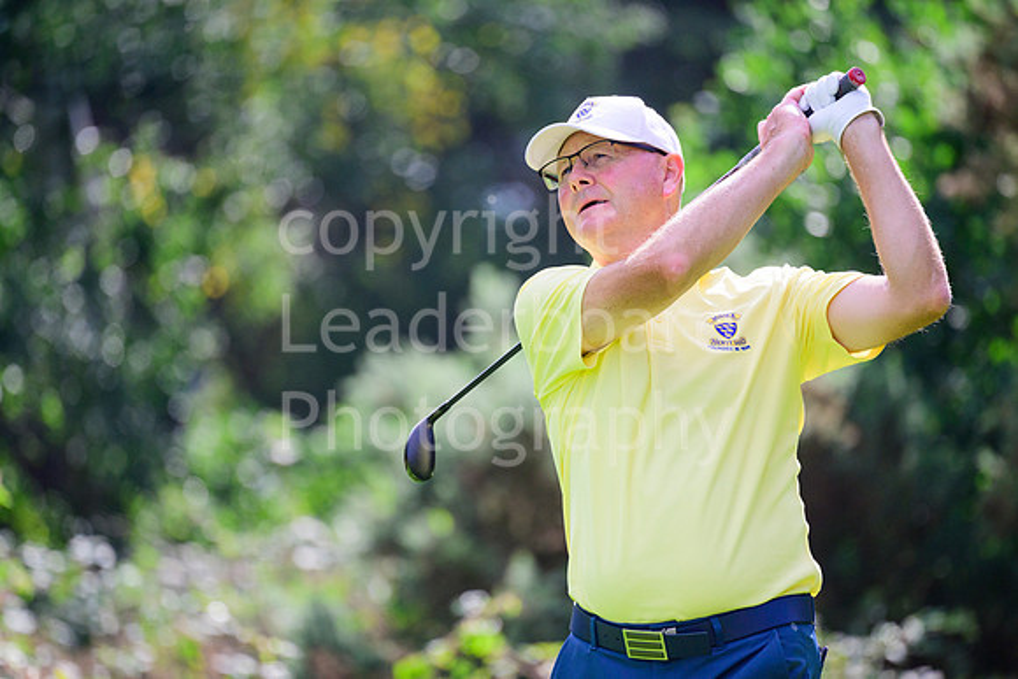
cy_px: 340
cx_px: 509
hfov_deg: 5.2
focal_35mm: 400
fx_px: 11313
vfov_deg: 3.4
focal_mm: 400
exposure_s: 1/2500
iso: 1250
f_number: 5.6
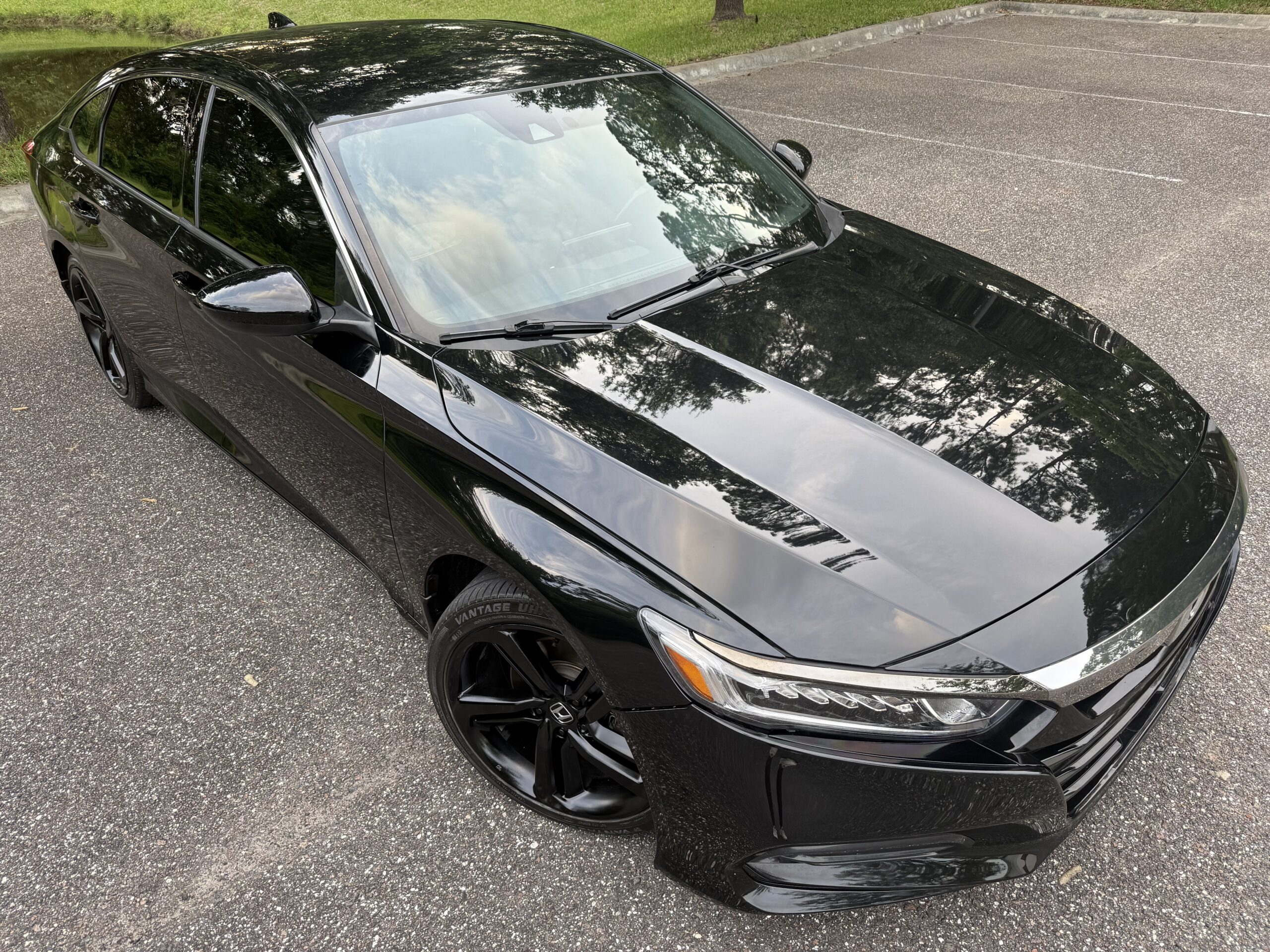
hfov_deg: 71.6
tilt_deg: -32.6
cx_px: 635
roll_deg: +1.5
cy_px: 476
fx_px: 881
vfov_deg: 56.8
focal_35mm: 24
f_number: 1.78
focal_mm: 6.76
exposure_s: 1/121
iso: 80
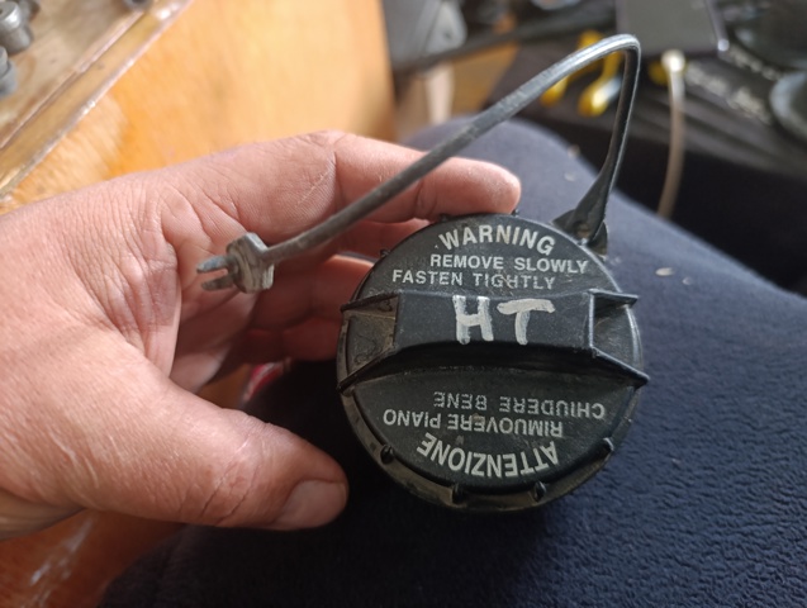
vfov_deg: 59.0
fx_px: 537
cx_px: 404
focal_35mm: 23
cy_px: 304
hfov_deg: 73.8
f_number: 1.6
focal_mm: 6.14
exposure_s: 1/25
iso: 2500
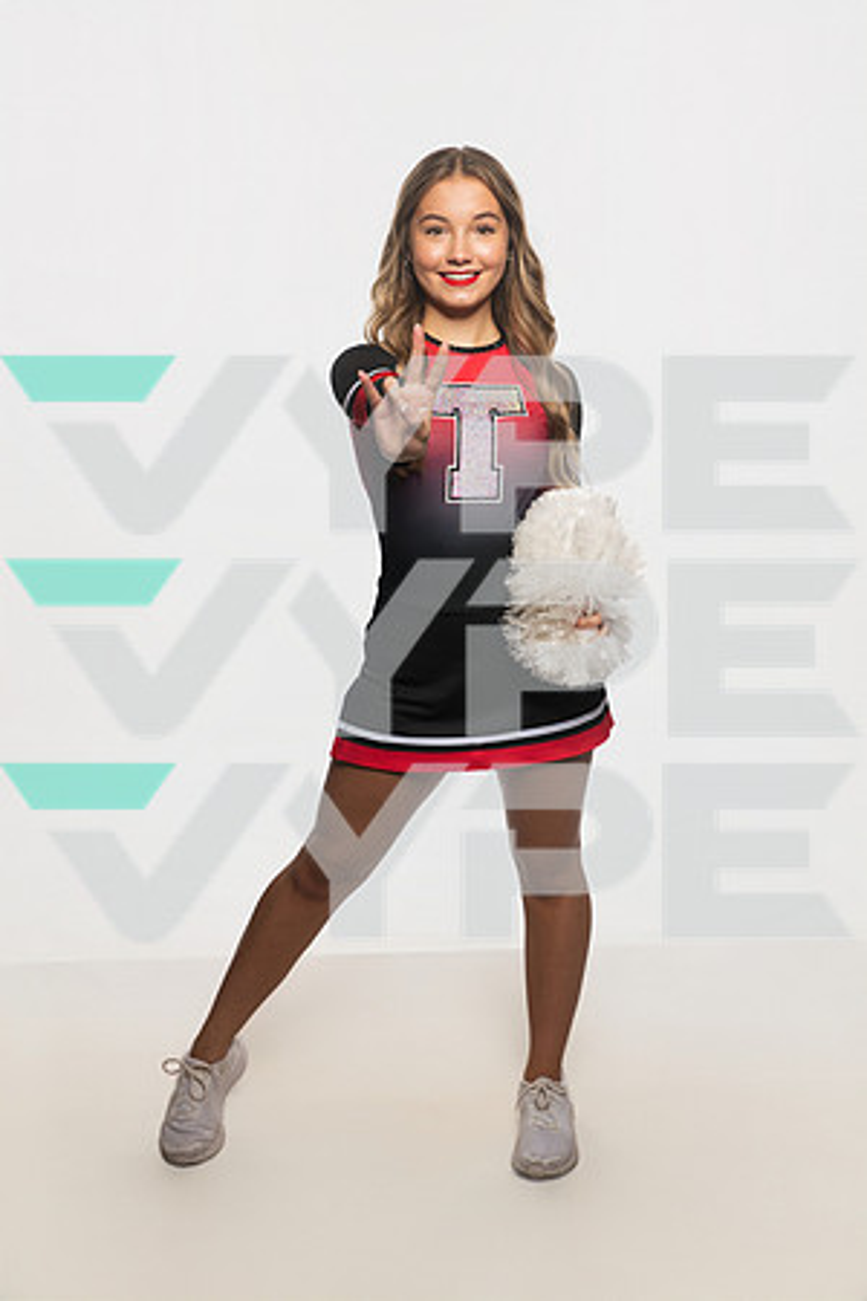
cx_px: 434
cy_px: 650
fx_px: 1878
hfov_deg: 26.0
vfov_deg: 38.2
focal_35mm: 52
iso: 500
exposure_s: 1/200
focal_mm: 52
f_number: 6.3
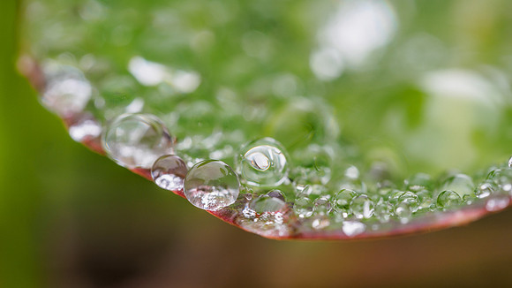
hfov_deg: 16.4
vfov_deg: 9.3
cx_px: 256
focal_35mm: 131
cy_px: 144
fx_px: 1775
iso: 200
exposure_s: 1/40
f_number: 7.1
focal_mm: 60
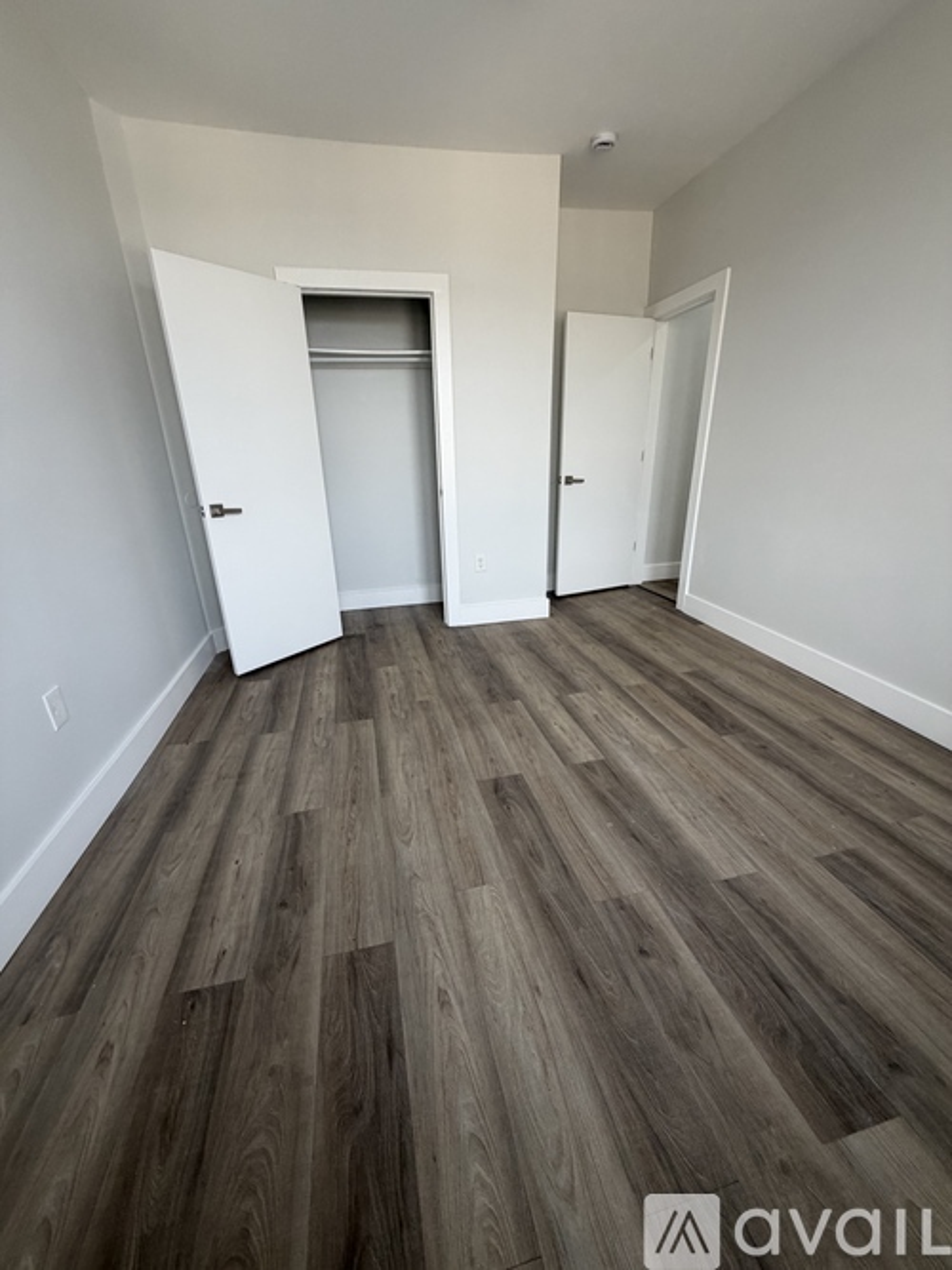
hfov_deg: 85.7
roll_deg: +0.6
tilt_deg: -19.4
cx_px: 476
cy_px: 635
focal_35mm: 14
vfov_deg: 102.1
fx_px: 514
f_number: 2.2
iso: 160
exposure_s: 1/121
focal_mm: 2.22
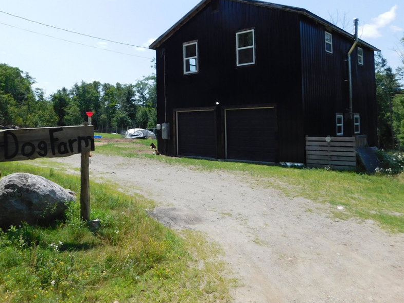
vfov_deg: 46.3
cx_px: 172
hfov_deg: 59.7
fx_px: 350
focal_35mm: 30
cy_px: 111
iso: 125
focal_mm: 4
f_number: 6
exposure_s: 1/400
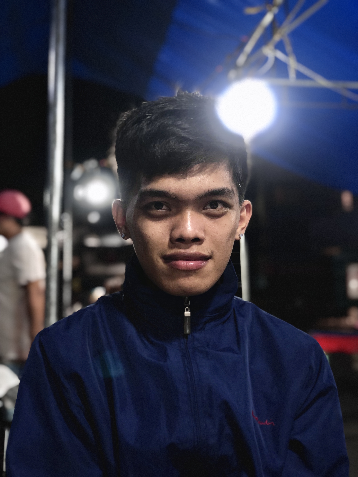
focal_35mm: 52
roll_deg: +0.6
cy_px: 238
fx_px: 717
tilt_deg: +5.2
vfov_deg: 36.8
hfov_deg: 28.0
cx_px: 179
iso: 160
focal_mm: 6
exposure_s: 1/24
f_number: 2.4
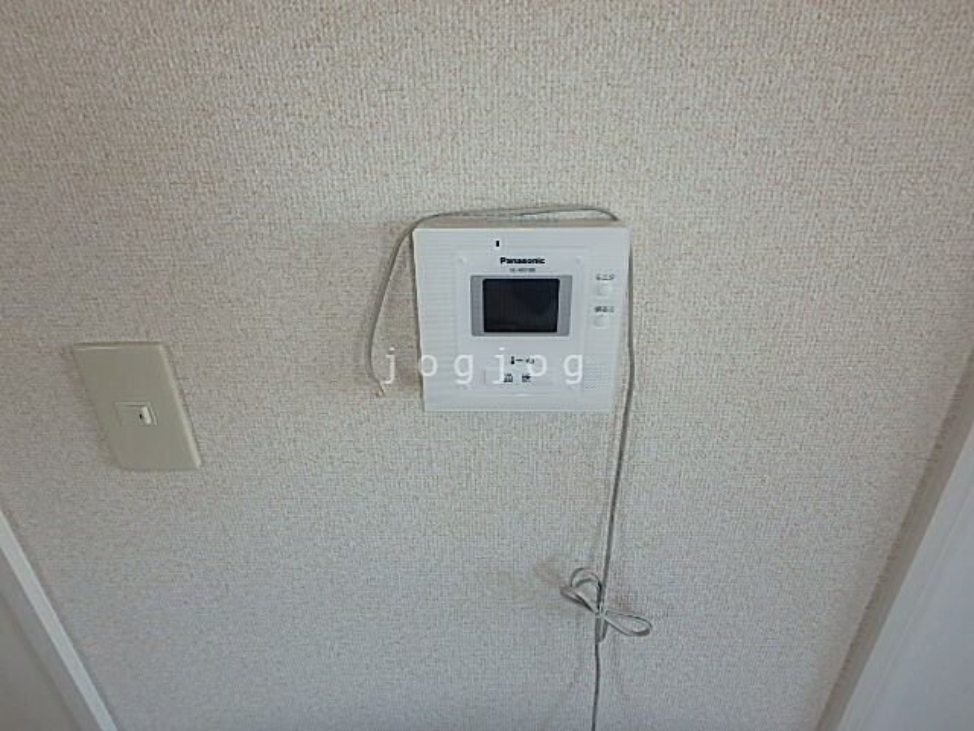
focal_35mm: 21
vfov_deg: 63.4
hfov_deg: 79.0
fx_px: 591
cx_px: 487
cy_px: 366
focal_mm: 3.7
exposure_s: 1/60
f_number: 3.5
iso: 125
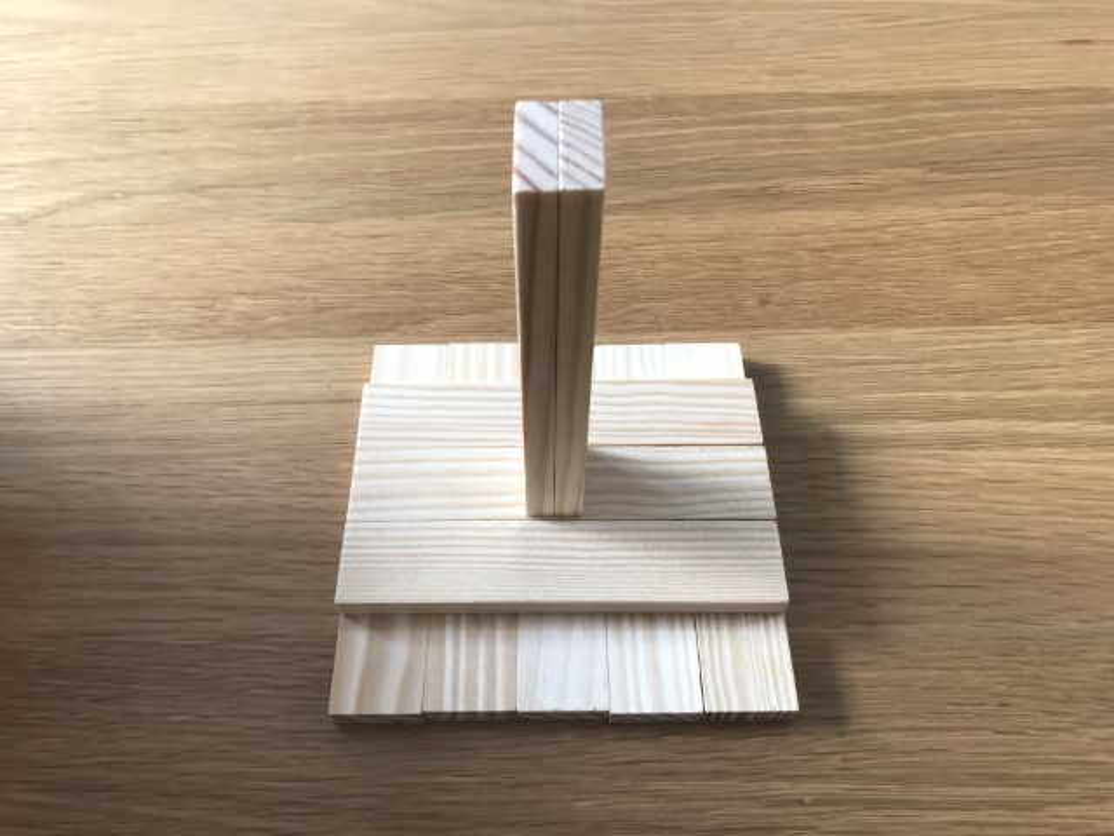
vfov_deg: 49.7
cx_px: 557
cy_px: 418
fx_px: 901
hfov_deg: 63.4
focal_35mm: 28
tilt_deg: -55.9
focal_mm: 3.99
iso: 64
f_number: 1.8
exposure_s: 1/44
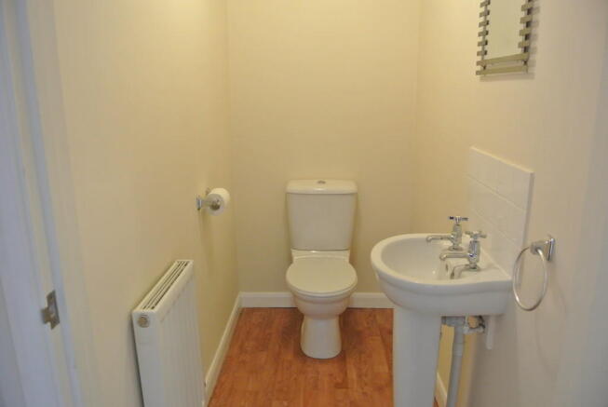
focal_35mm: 27
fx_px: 457
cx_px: 304
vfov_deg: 48.0
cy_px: 204
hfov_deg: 67.3
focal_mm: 10
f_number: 3.5
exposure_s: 1/30
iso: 1000
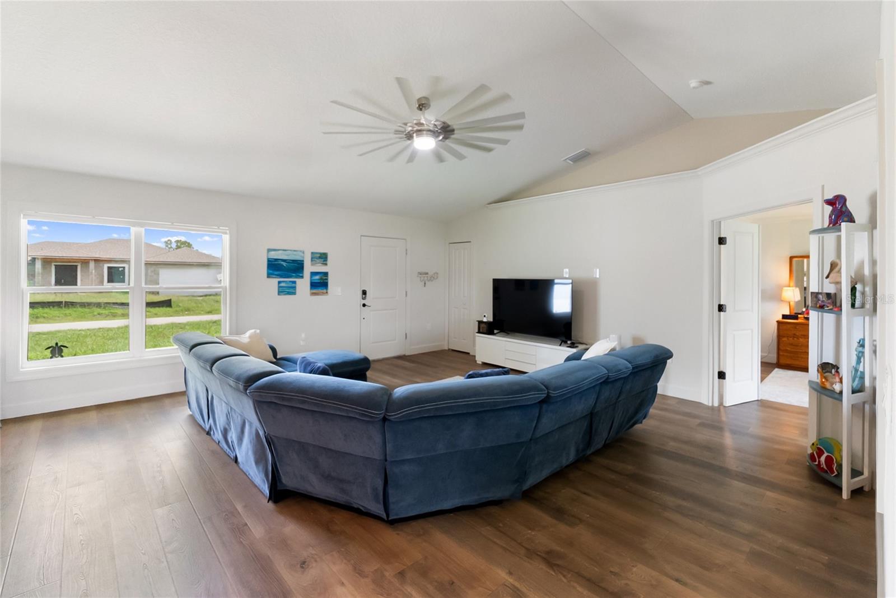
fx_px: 373
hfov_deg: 100.4
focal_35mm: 15
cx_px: 448
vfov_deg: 77.3
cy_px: 299
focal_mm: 10
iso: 2000
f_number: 5.6
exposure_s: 1/45
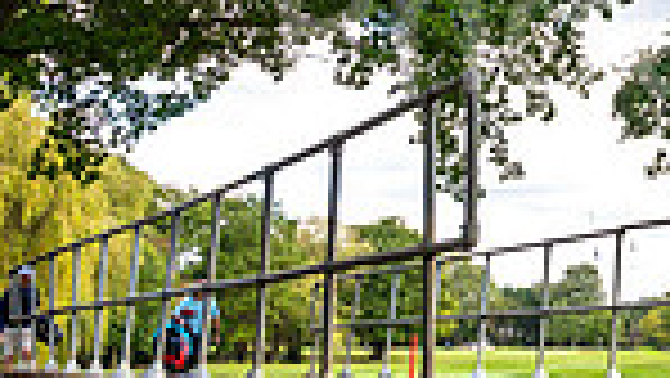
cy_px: -189
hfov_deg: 20.0
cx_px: 863
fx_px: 1742
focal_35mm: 98
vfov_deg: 11.8
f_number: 5.6
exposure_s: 1/320
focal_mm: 24
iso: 320
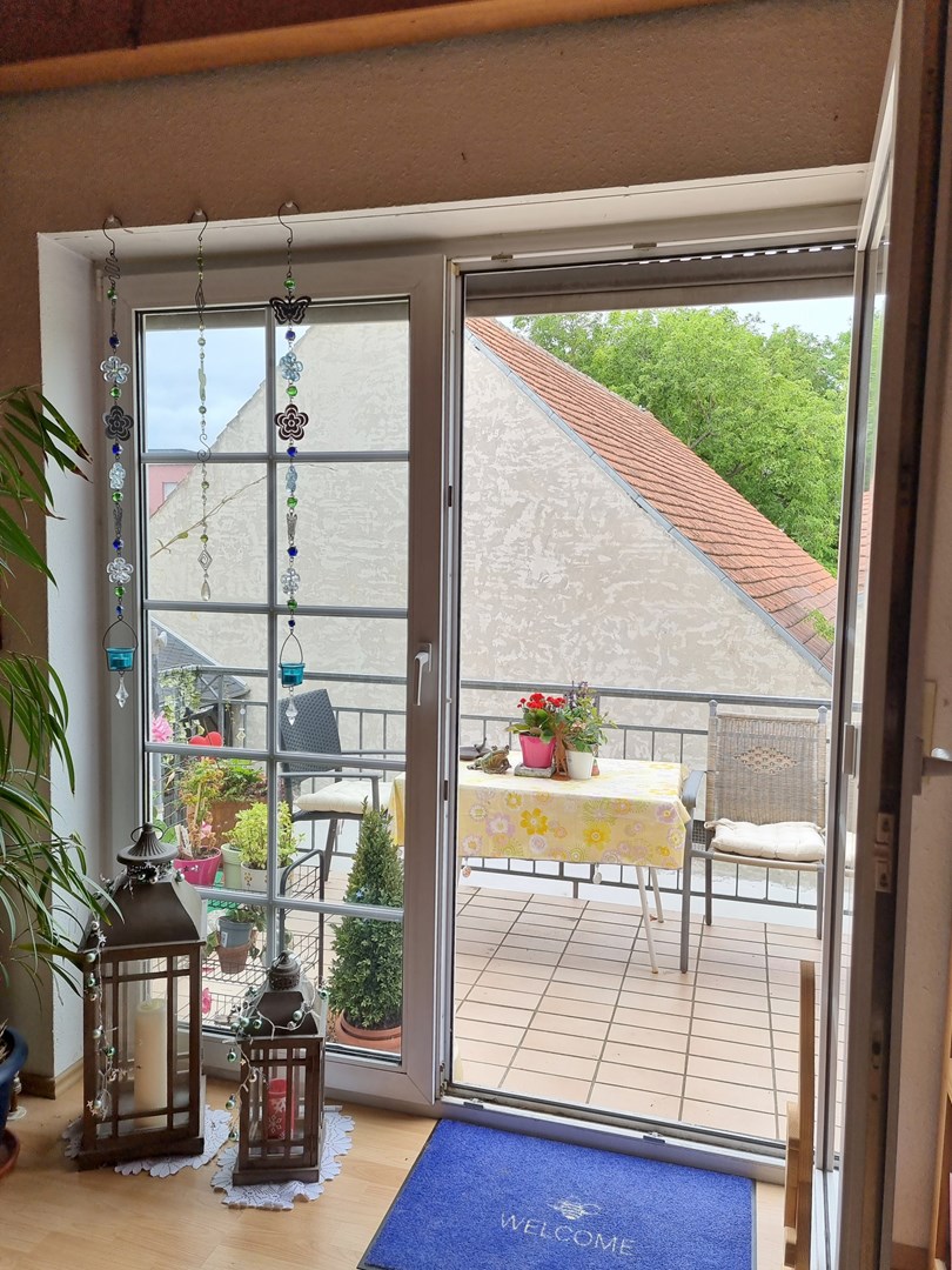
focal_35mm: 24
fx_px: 880
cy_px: 635
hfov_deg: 56.8
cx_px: 476
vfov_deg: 71.6
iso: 50
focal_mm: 6.7
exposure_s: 1/175
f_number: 1.8
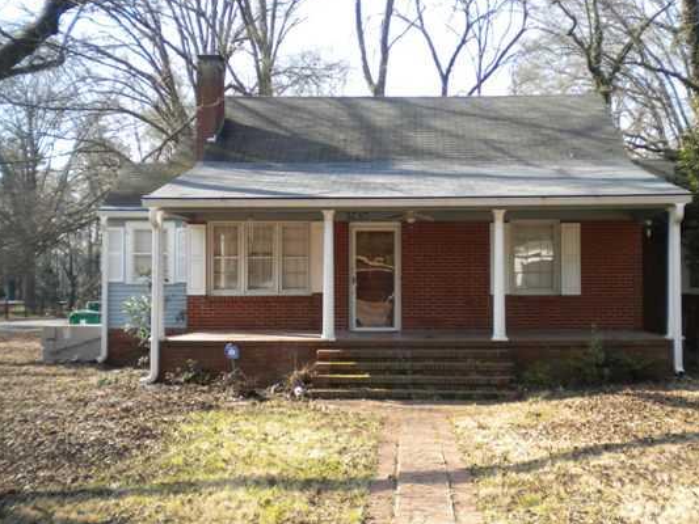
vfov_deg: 34.4
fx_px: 848
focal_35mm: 42
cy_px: 275
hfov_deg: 44.7
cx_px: 392
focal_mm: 6.3
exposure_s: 1/234
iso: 80
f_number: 3.1
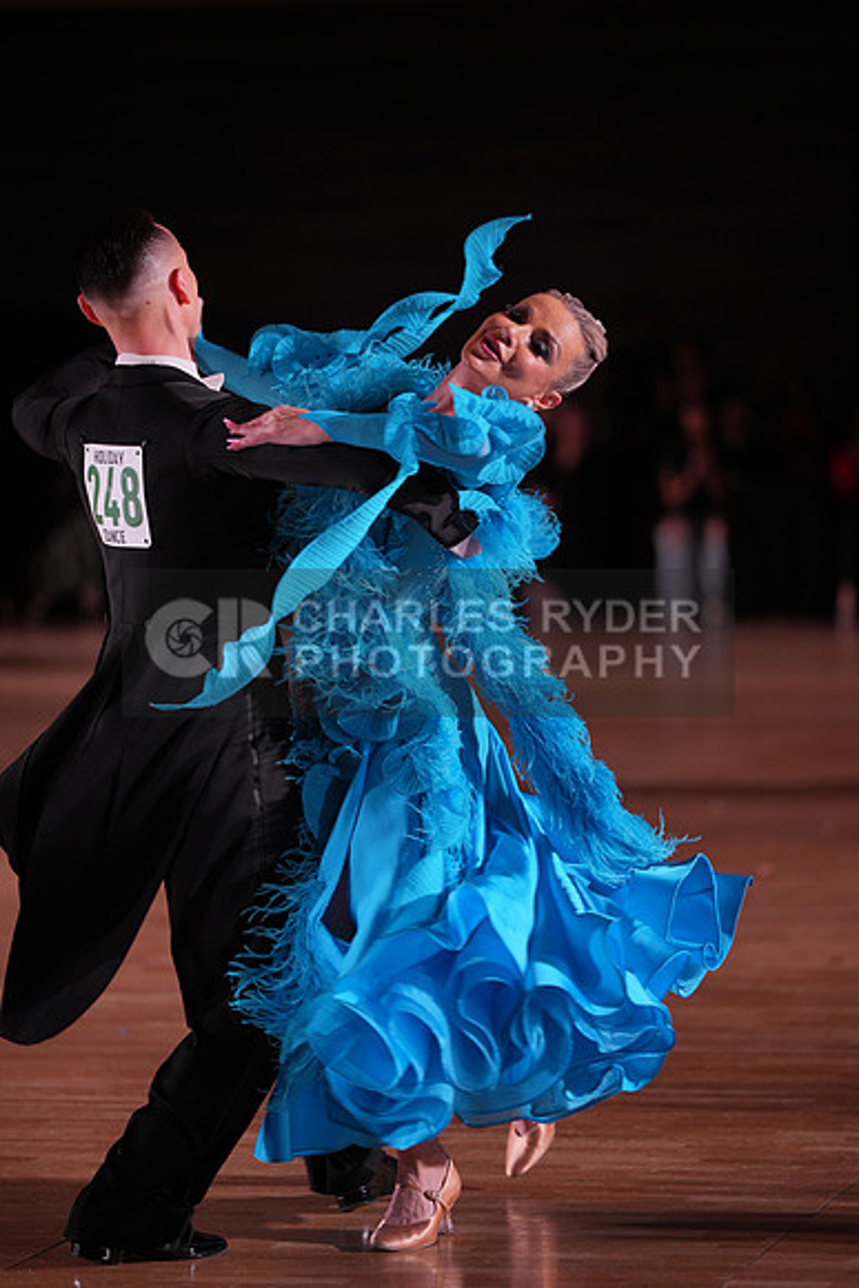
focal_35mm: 168
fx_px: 6009
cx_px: 430
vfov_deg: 12.2
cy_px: 644
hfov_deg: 8.2
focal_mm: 168
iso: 640
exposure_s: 1/400
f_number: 2.8
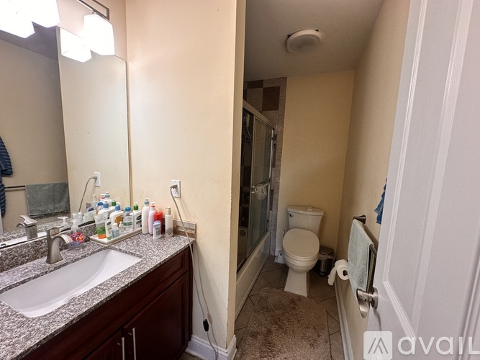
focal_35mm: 14
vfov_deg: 85.7
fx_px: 194
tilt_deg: -6.1
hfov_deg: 102.1
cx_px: 240
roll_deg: -2.2
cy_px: 180
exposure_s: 1/120
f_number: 2.2
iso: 125
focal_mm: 2.22
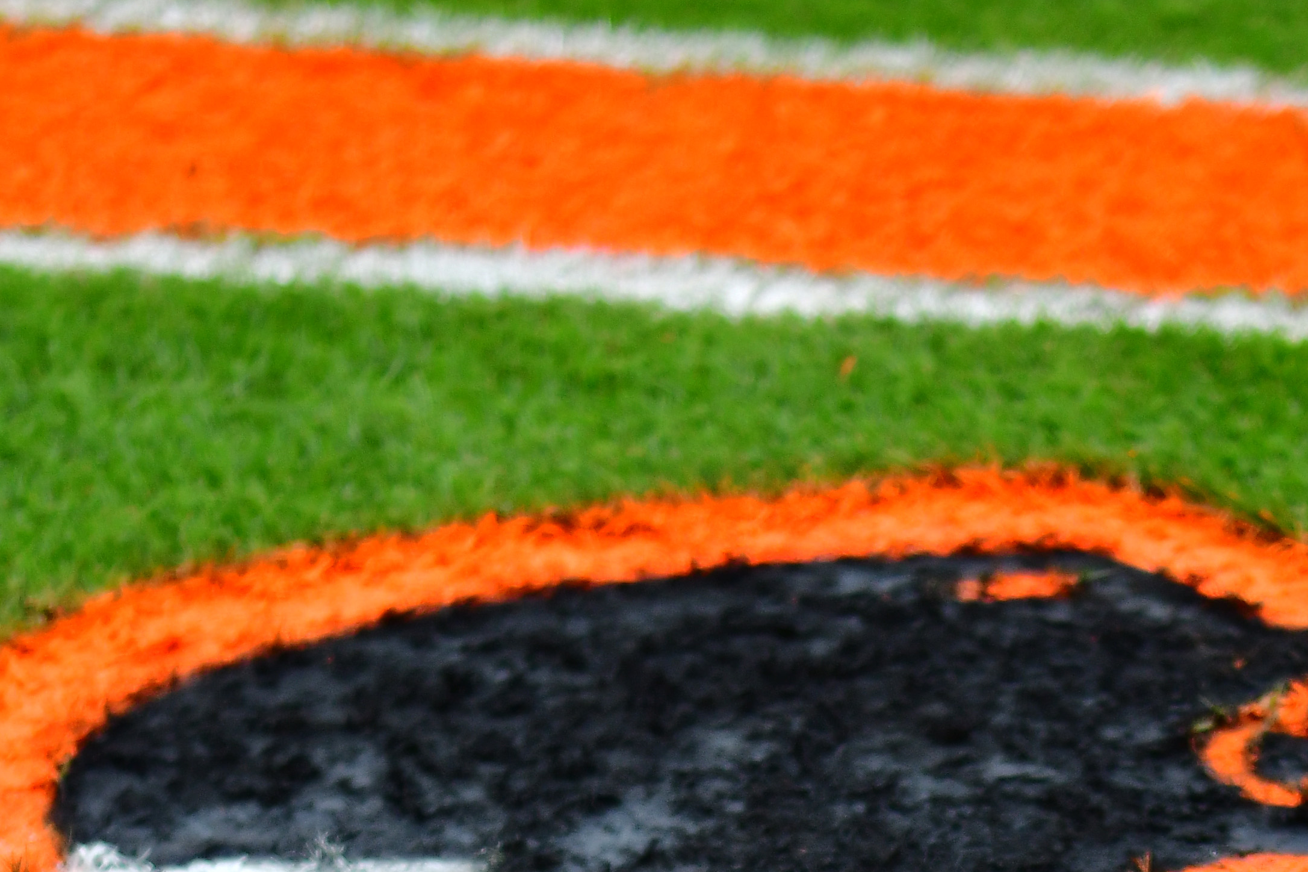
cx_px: 1118
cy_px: 1051
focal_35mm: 190
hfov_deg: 10.8
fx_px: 6902
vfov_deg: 7.2
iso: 200
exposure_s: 1/5000
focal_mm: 50
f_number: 2
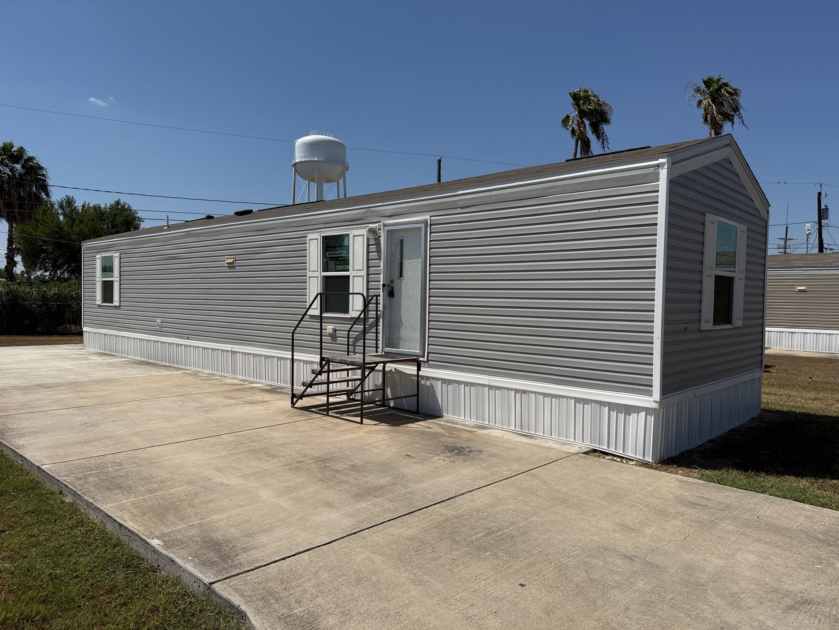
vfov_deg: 56.8
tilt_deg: -1.6
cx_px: 420
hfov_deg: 71.6
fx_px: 582
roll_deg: -1.2
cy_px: 315
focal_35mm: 24
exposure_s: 1/11905
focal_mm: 6.76
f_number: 1.78
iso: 80
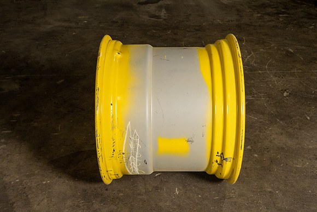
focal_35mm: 43
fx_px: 379
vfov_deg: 31.2
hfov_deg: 45.4
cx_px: 158
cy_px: 106
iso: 800
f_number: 5.6
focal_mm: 43
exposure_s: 1/125
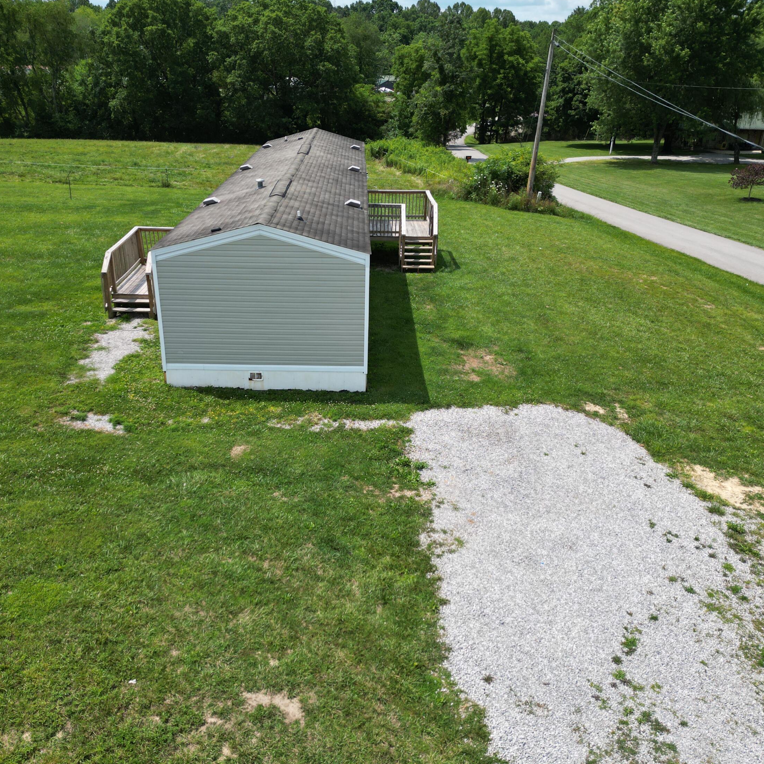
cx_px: 342
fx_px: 724
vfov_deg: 55.6
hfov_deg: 55.5
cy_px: 382
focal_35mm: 29
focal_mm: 6.72
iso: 110
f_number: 1.7
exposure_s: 1/2500
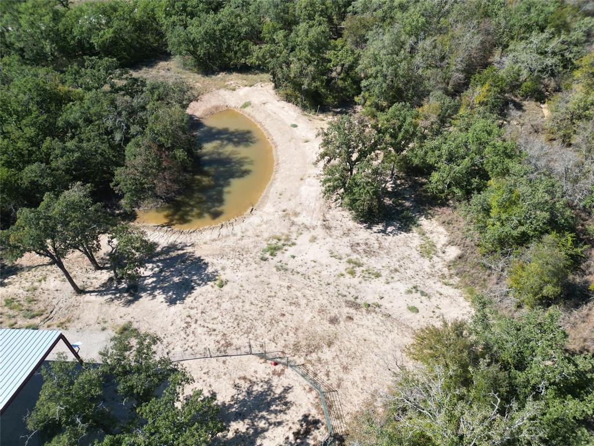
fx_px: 412
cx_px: 297
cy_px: 223
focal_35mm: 24
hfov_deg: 71.6
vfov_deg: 56.8
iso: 150
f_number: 1.7
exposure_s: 1/2500
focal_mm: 6.72
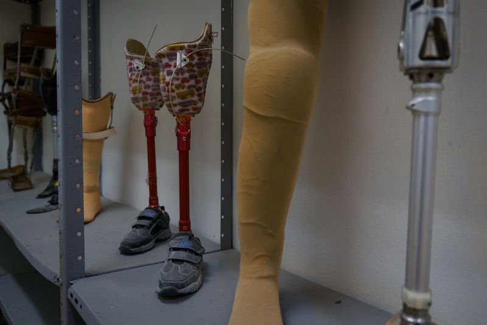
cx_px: 294
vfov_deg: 44.9
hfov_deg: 63.0
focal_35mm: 29
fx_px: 392
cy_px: 146
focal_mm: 24
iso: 1000
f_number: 2.8
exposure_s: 1/250
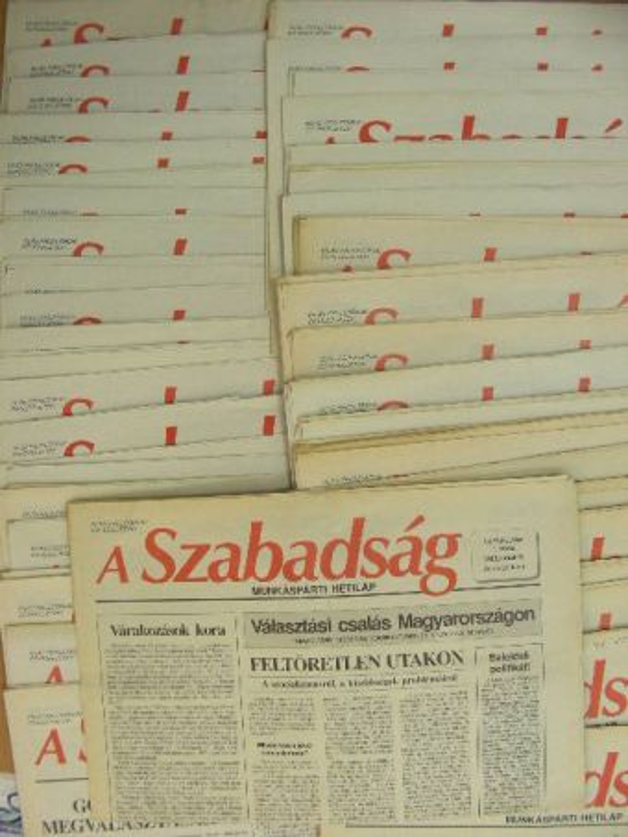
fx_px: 919
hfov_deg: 37.7
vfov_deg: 49.0
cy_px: 418
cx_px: 314
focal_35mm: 38
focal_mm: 6.3
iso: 170
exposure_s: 1/30
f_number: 3.5
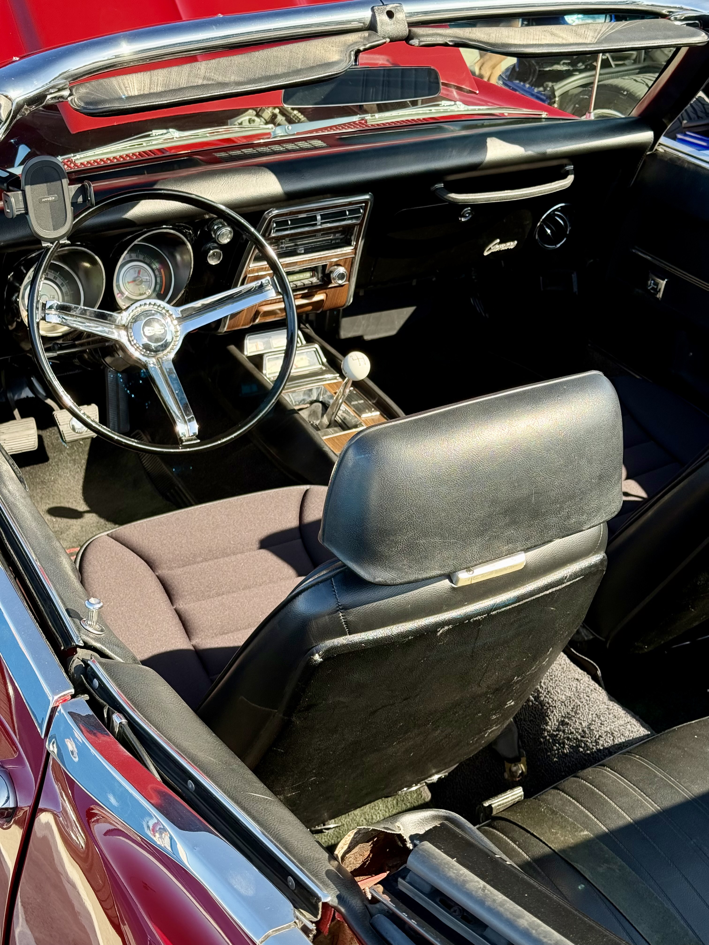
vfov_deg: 39.7
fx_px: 1311
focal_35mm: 48
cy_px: 472
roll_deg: -2.6
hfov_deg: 30.3
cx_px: 354
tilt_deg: -29.4
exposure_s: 1/484
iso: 100
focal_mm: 6.76
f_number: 1.78
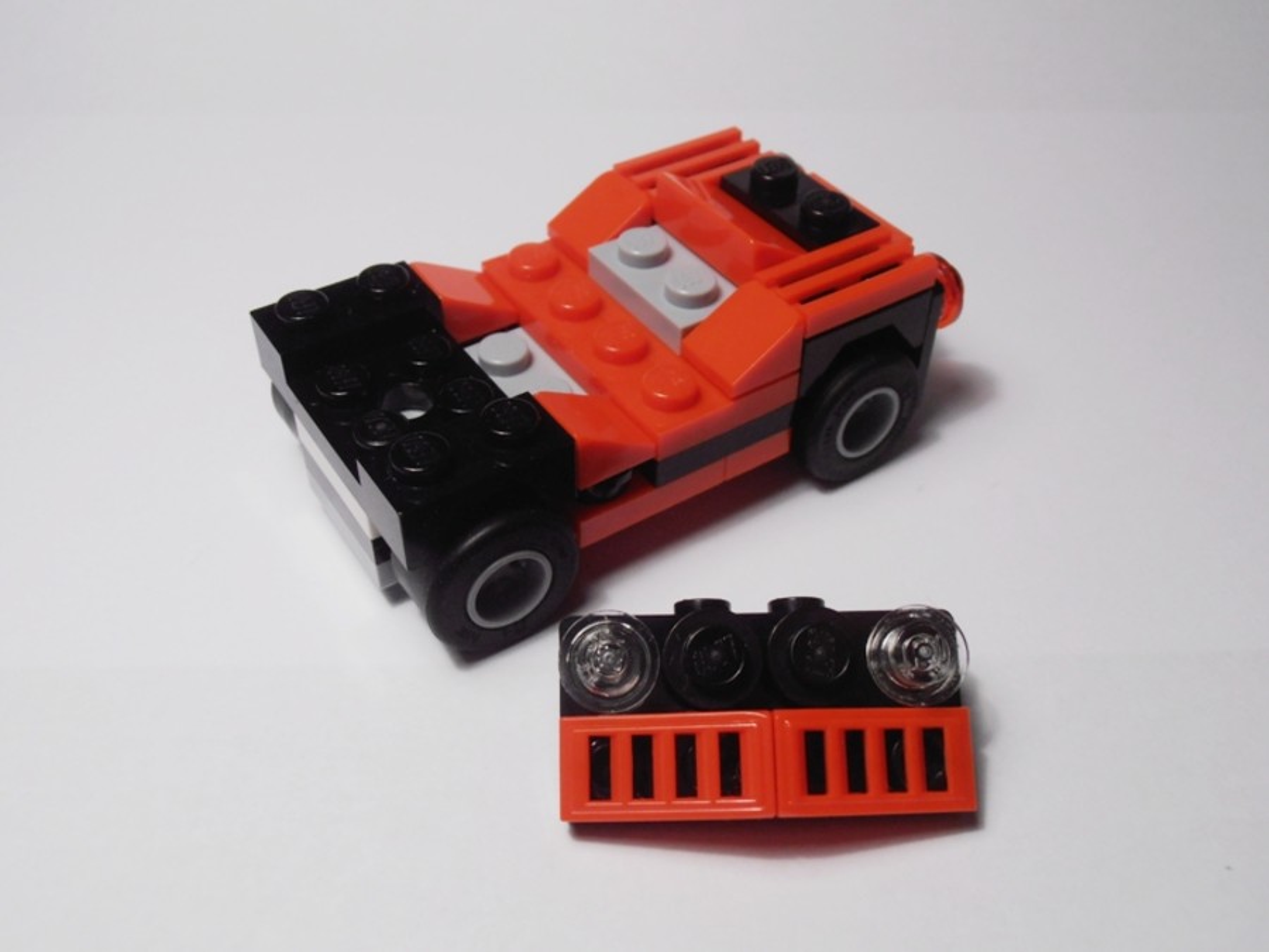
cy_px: 476
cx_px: 634
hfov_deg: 50.1
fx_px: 1356
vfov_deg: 38.7
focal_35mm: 37
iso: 80
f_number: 3.9
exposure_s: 1/80
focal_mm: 6.61
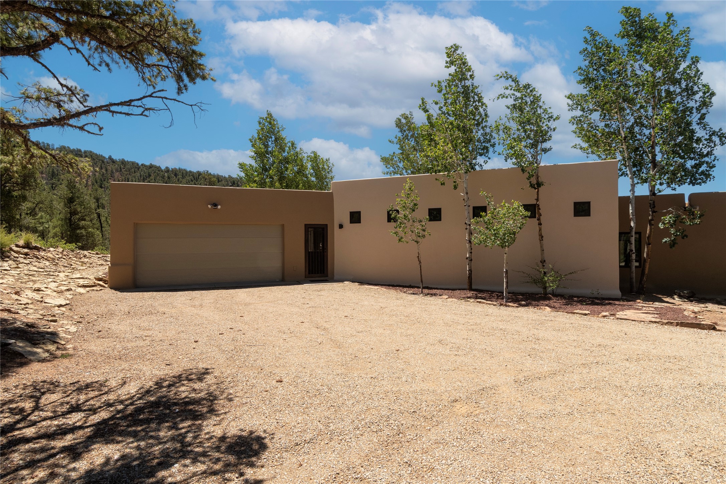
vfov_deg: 64.5
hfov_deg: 86.9
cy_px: 242
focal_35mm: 19
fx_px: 383
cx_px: 363
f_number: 9
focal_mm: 13
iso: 400
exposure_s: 1/800
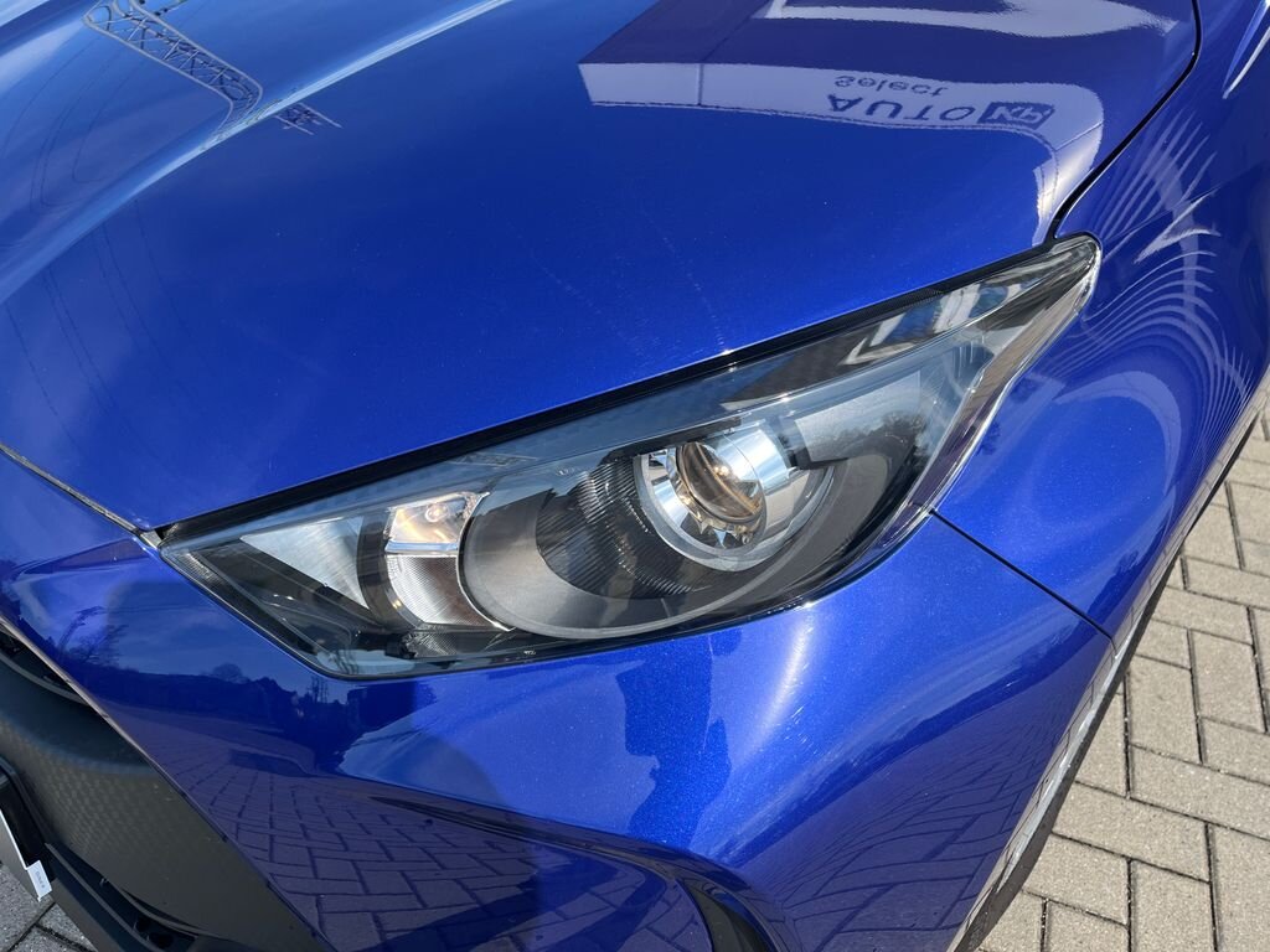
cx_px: 635
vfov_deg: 53.1
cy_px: 476
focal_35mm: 26
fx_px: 954
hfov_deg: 67.3
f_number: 1.6
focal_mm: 5.1
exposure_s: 1/1175
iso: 50
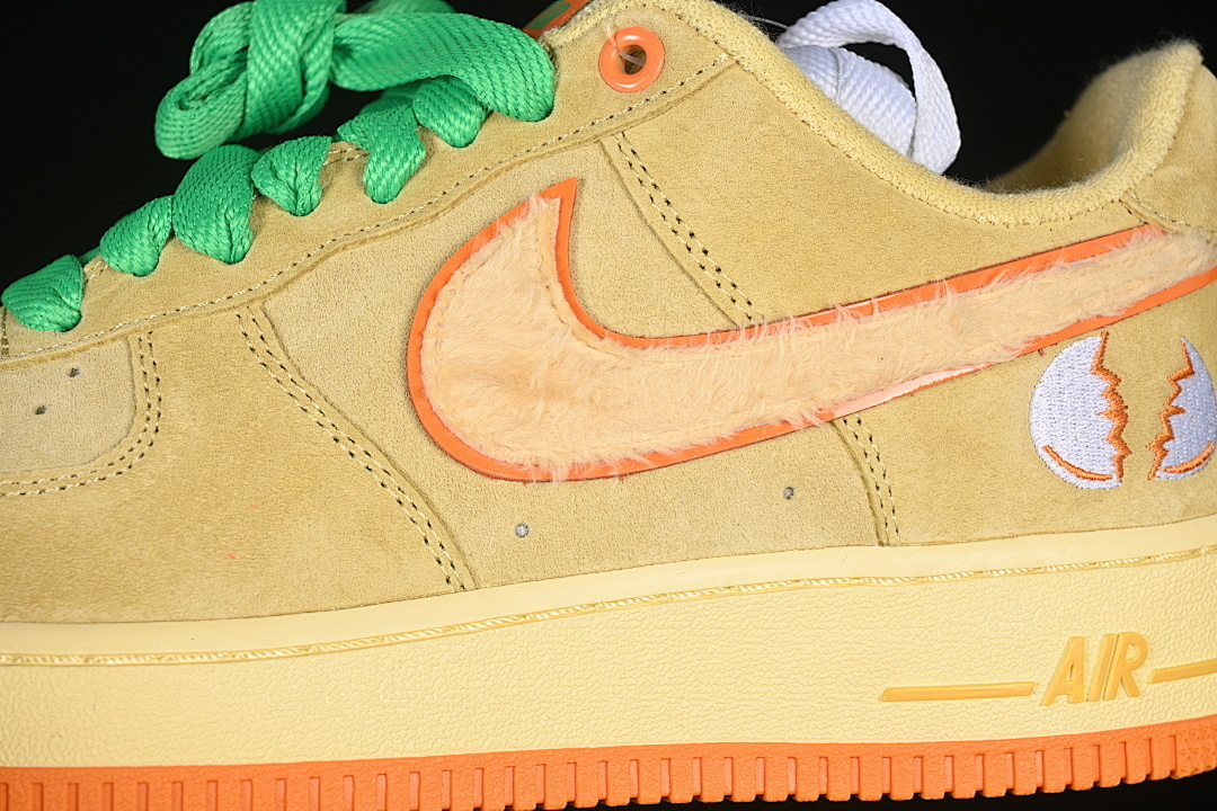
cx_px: 608
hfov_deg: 27.0
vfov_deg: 18.2
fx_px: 2535
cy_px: 406
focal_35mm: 75
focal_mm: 50
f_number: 7.1
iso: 160
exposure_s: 1/80
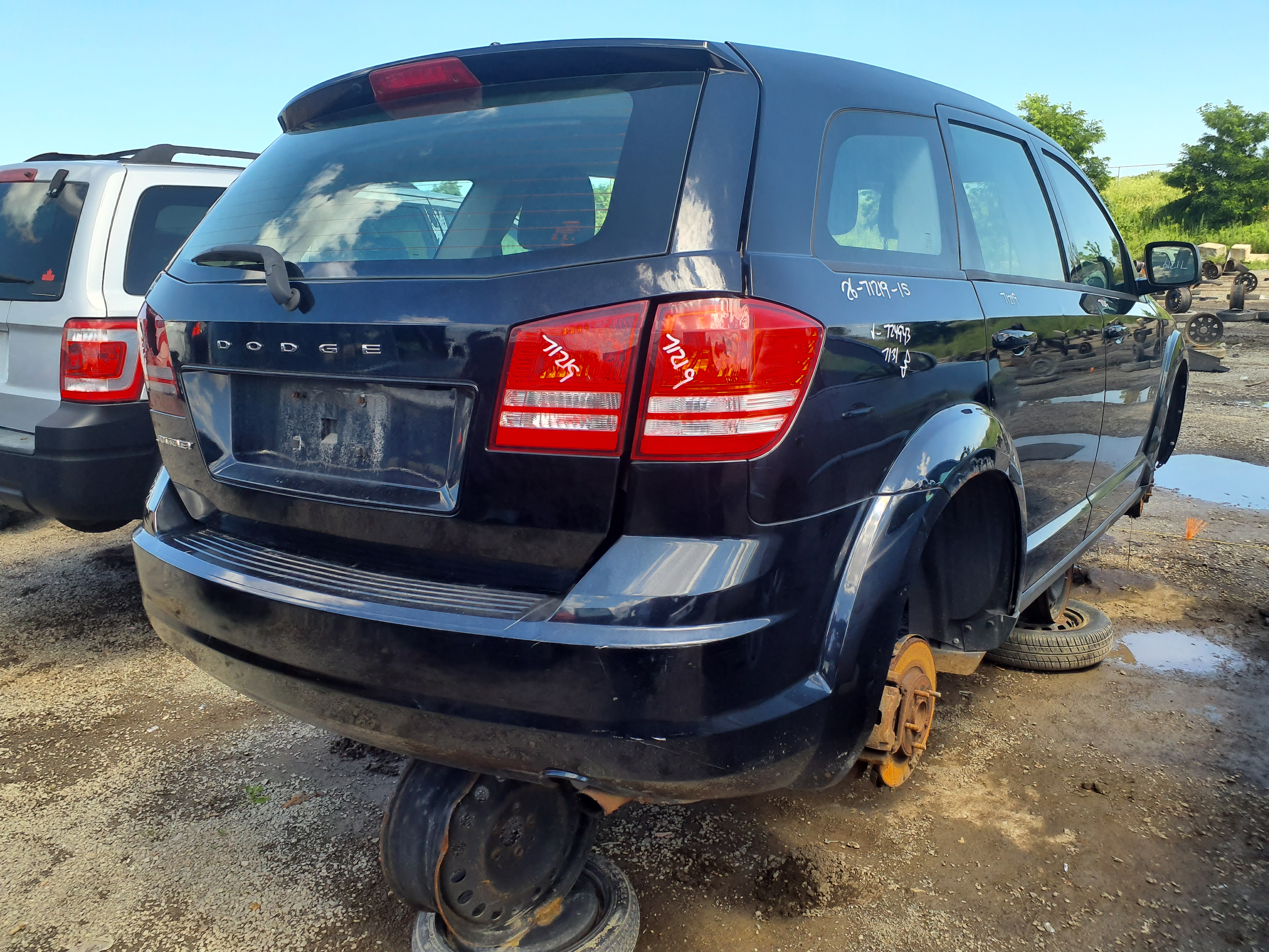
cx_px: 634
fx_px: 990
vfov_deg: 51.4
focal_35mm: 27
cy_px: 476
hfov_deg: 65.3
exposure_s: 1/453
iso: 40
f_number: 1.9
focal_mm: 3.58
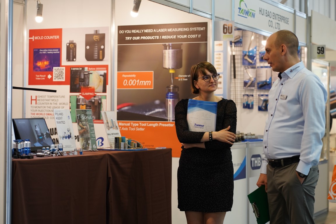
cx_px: 168
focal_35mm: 85
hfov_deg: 23.9
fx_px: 793
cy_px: 112
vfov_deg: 16.1
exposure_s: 1/100
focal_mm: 85
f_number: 4
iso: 1000
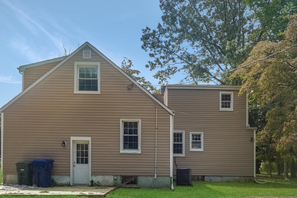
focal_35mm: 28
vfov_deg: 46.3
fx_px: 231
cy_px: 111
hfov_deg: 65.5
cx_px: 150
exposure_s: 1/1100
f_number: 1.7
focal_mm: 4.25
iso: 50
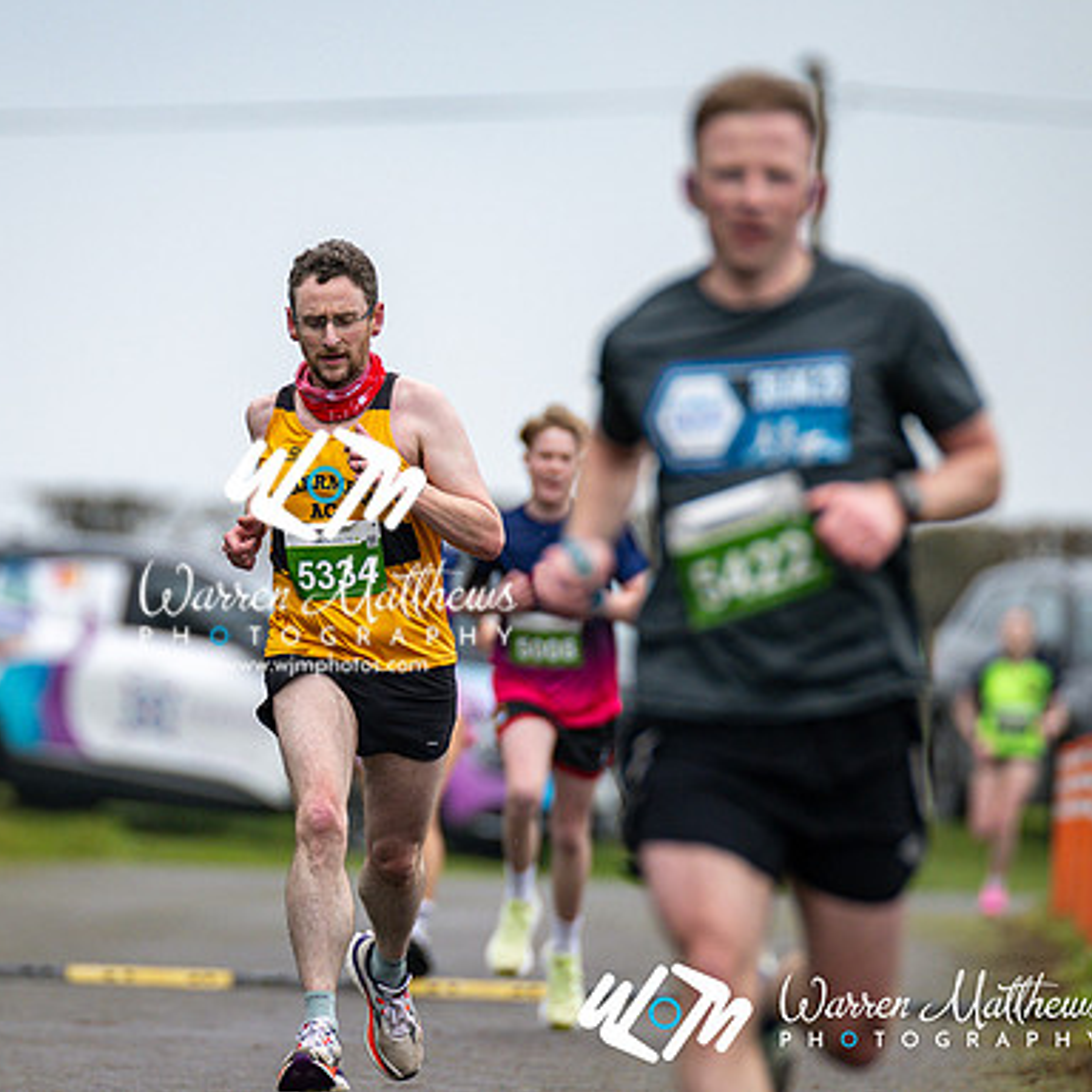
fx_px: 20629
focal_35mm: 578
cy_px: 546
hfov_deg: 3.0
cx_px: 324
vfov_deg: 3.0
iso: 320
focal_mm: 300
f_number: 2.8
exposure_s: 1/1600
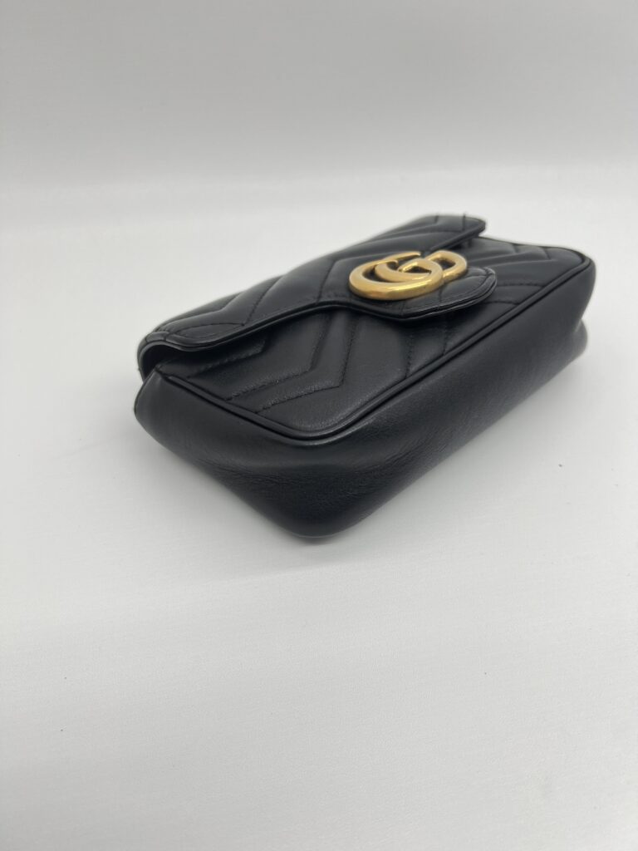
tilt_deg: -40.7
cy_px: 426
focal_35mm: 26
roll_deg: -2.6
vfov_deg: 67.3
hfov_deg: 53.1
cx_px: 319
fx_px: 639
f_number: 1.5
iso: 32
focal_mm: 5.7
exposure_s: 1/116
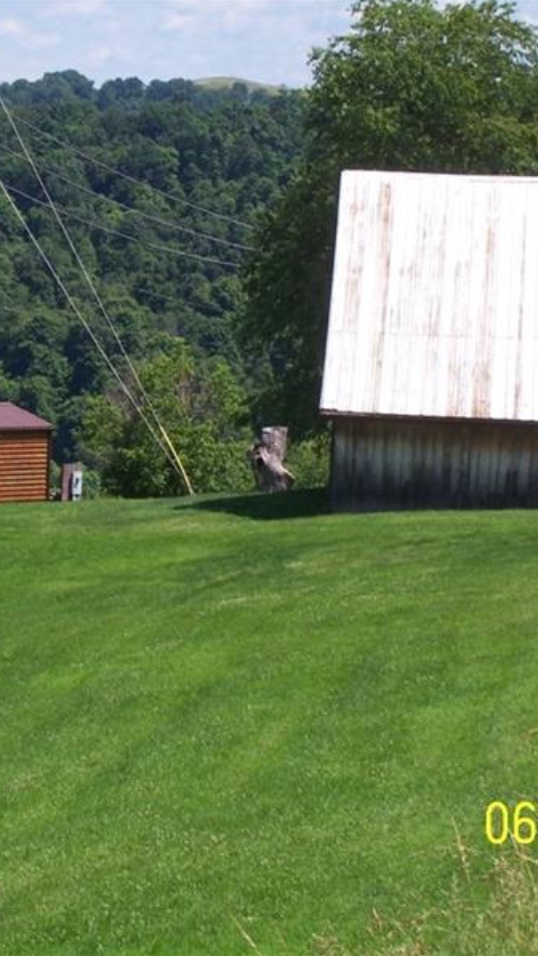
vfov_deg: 12.1
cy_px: 477
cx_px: 184
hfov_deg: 6.8
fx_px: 4512
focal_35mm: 178
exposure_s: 1/350
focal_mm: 21
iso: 80
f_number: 5.6
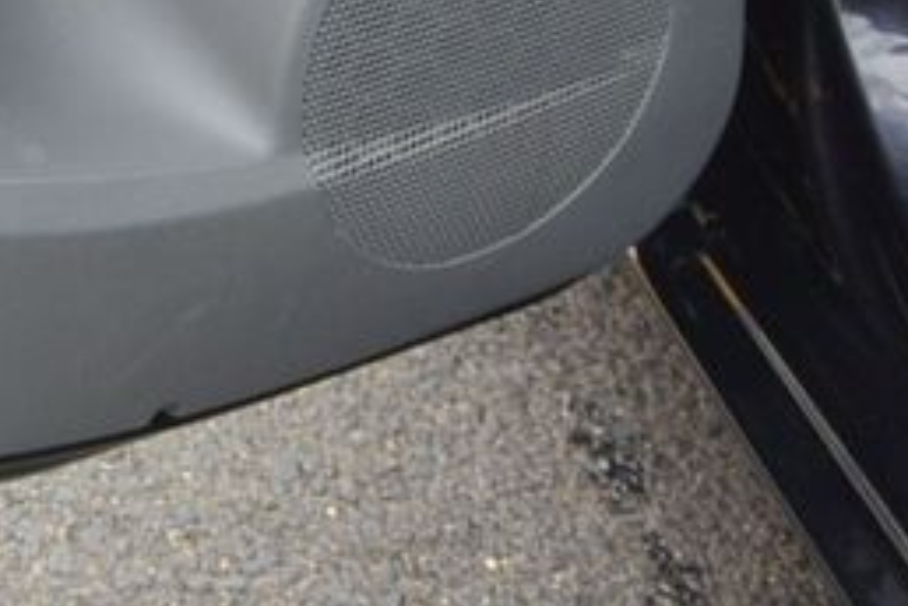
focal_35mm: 107
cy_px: -326
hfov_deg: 17.6
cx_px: -345
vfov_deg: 12.2
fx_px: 2699
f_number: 3.5
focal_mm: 10
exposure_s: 1/250
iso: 200
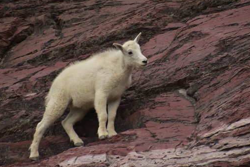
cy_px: 78
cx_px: 129
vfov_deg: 2.7
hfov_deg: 4.1
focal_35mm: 500
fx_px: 3472
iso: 800
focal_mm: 300
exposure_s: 1/320
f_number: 6.3
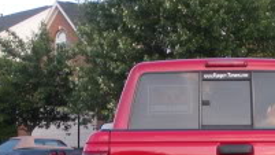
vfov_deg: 9.5
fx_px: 911
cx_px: 187
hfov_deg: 17.1
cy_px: 213
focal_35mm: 125
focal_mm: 6.3
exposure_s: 1/65.8
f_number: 3.5
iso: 64
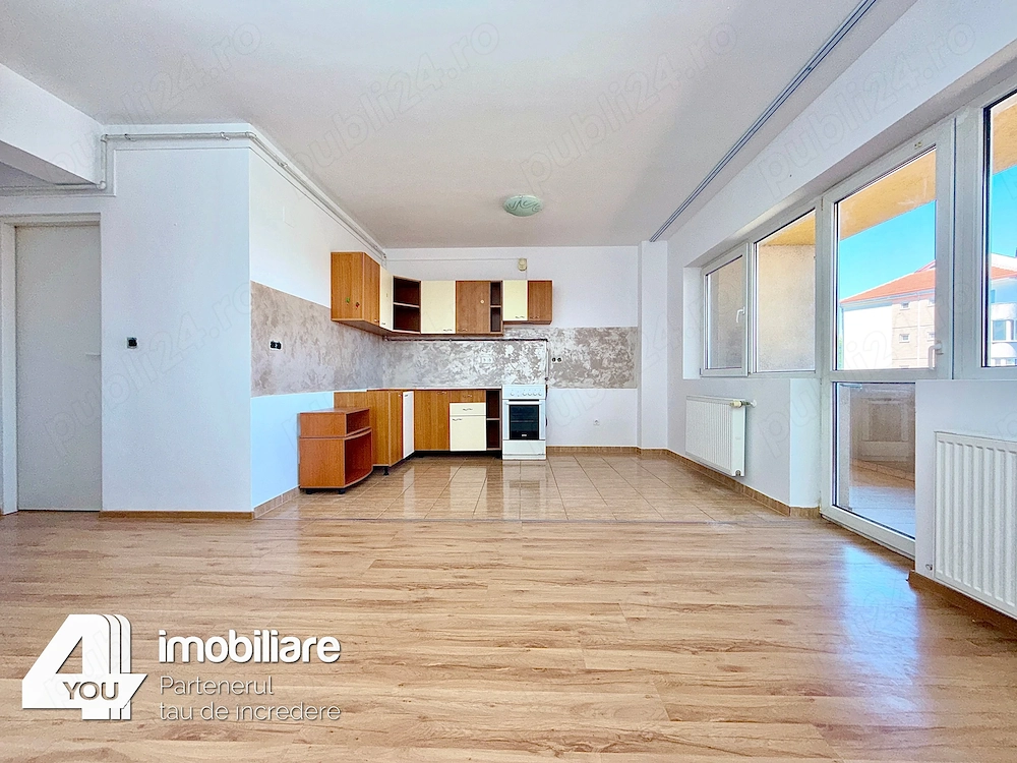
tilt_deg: +0.5
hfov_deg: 102.1
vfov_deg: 85.7
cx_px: 508
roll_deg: +0.7
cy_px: 382
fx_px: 411
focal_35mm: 14
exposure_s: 1/100
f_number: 2.2
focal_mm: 2.22
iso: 50
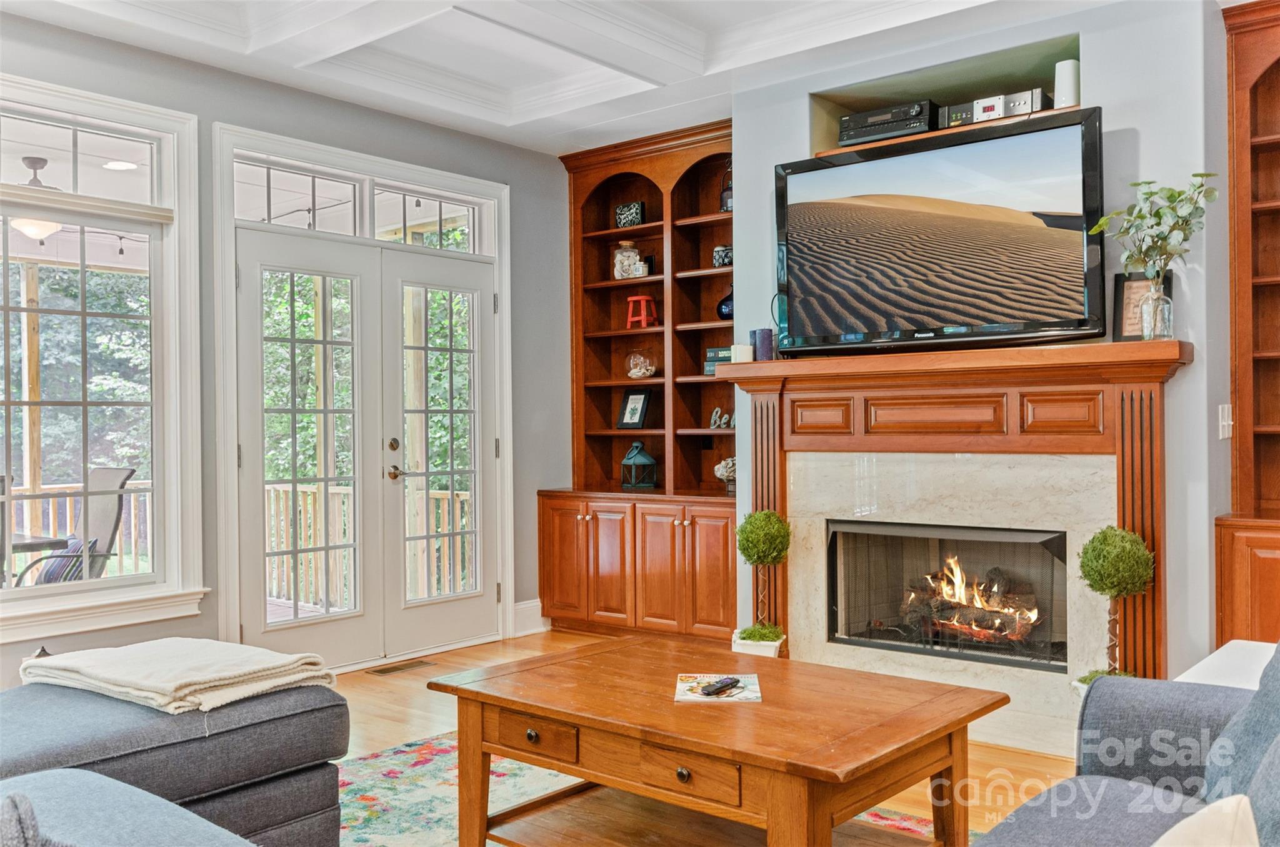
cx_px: 640
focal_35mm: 30
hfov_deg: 62.0
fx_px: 1064
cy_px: 424
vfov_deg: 43.4
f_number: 8
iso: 250
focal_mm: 20
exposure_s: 1/1.25
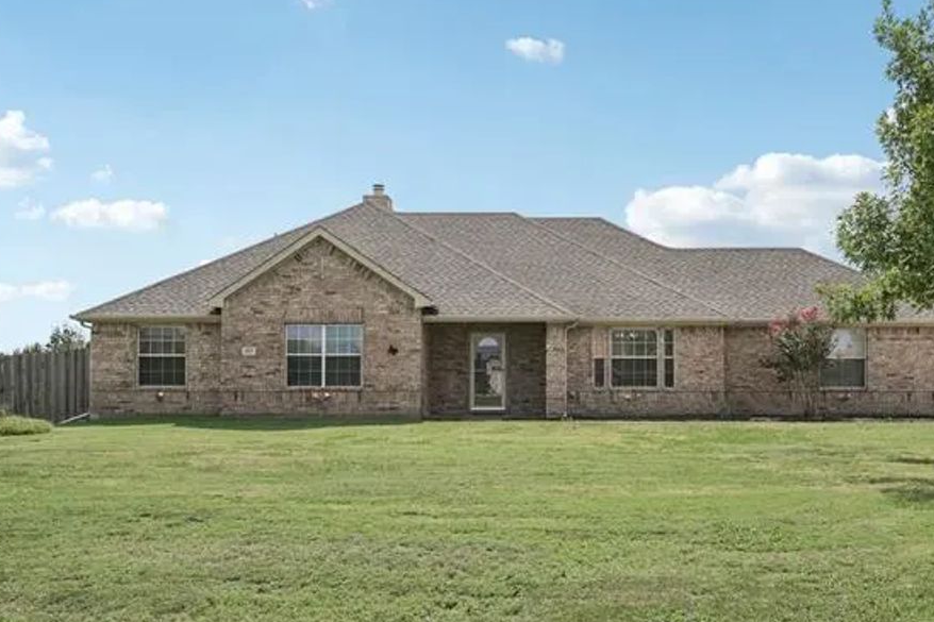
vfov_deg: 37.8
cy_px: 350
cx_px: 512
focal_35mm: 35
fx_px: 908
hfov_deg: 54.4
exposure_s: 1/1250
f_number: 8
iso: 400
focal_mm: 30
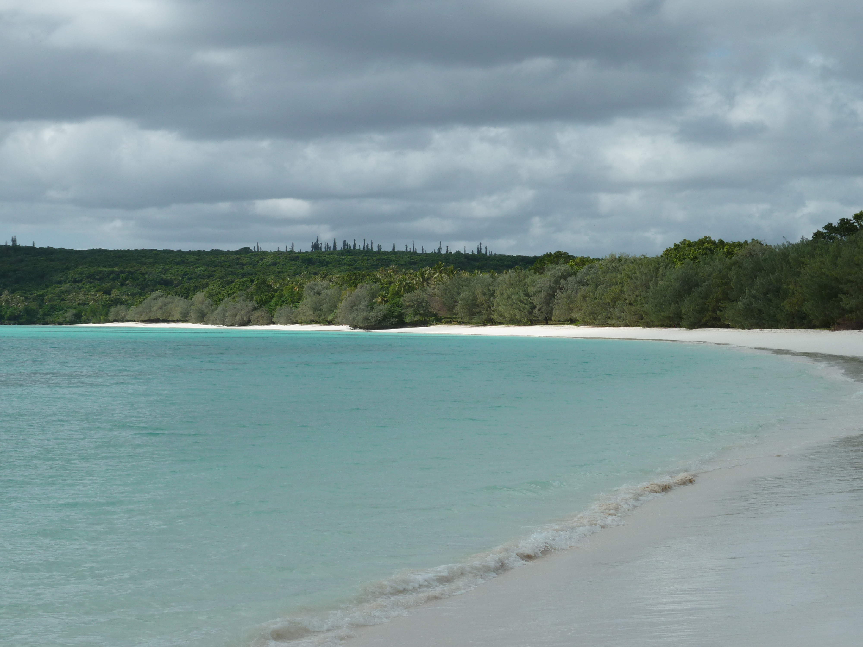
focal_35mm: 83
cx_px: 432
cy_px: 324
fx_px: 2069
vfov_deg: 17.8
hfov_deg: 23.6
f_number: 5.6
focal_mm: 13.7
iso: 80
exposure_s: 1/500
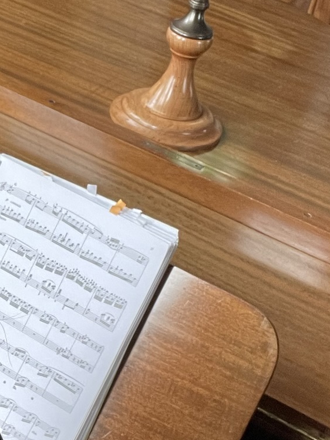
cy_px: 314
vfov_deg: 23.7
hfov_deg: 17.5
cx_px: -10
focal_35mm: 82
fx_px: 1042
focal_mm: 2.71
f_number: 2.2
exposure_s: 1/50
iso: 200
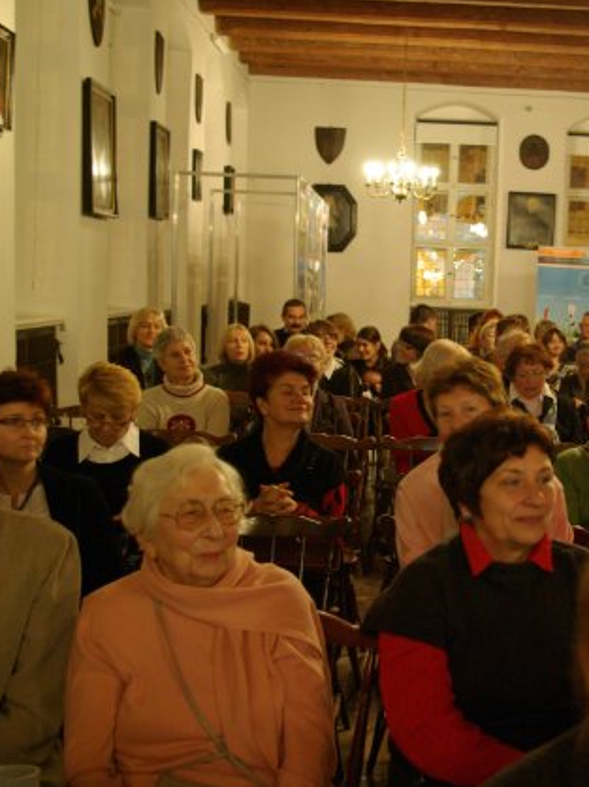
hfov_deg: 27.1
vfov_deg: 36.2
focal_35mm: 53
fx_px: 1204
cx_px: 454
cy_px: 399
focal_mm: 24
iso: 800
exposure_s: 1/8
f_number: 4
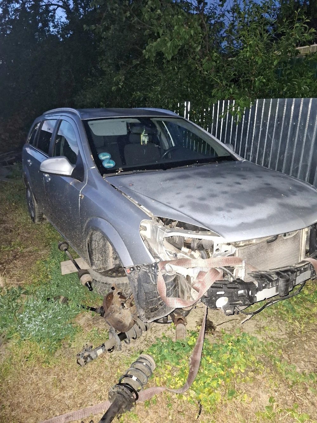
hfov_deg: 58.9
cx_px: 158
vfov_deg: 73.9
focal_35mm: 23
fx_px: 281
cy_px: 212
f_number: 1.8
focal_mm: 5.54
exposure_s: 1/10
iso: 1600
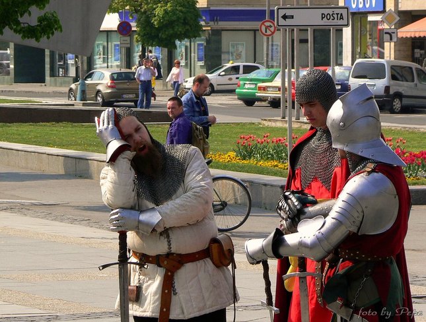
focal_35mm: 209
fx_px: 2580
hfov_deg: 9.4
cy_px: 161
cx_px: 213
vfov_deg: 7.1
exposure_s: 1/400
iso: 80
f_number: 5
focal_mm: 34.8
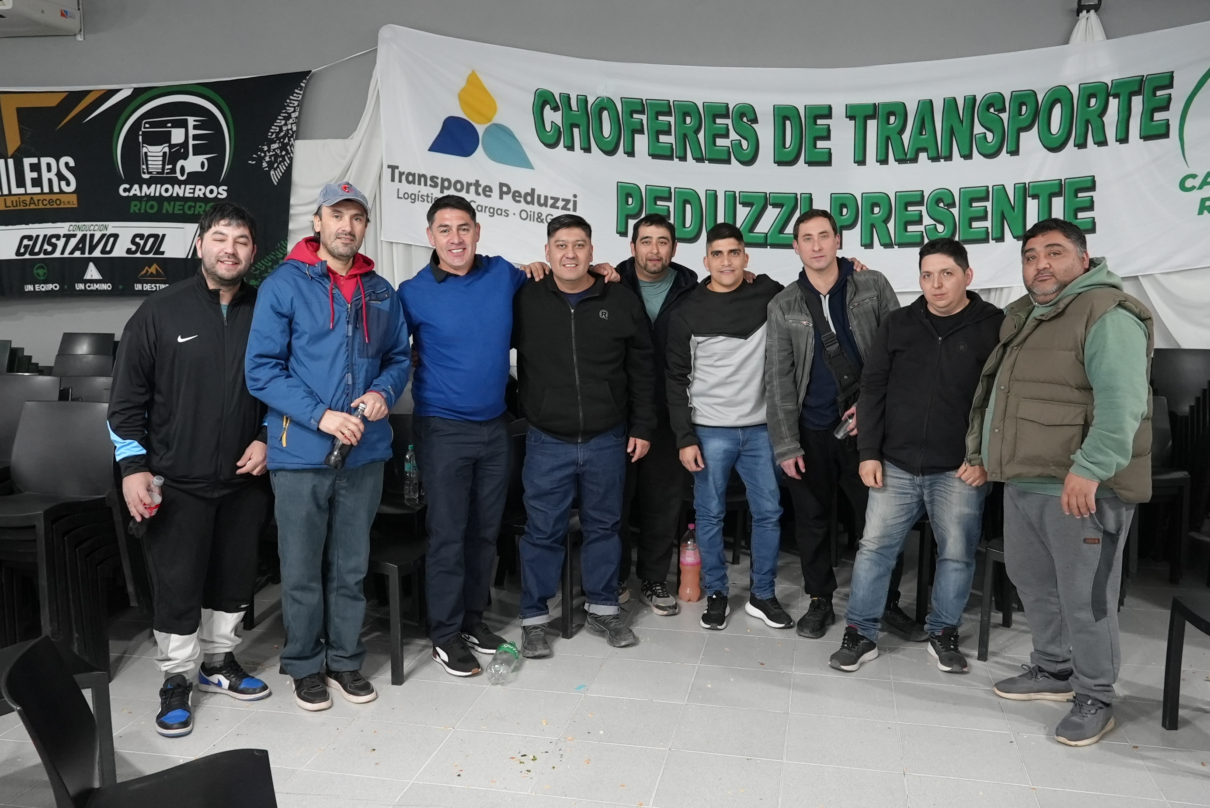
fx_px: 1009
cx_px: 605
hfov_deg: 61.9
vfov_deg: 43.6
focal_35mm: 30
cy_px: 404
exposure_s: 1/160
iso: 4000
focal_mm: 20
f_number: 4
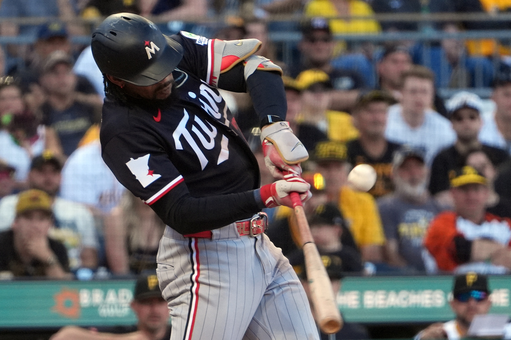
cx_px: 256
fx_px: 5037
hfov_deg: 5.8
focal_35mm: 355
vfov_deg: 3.9
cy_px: 170
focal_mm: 355
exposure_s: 1/2000
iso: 2500
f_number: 5.6
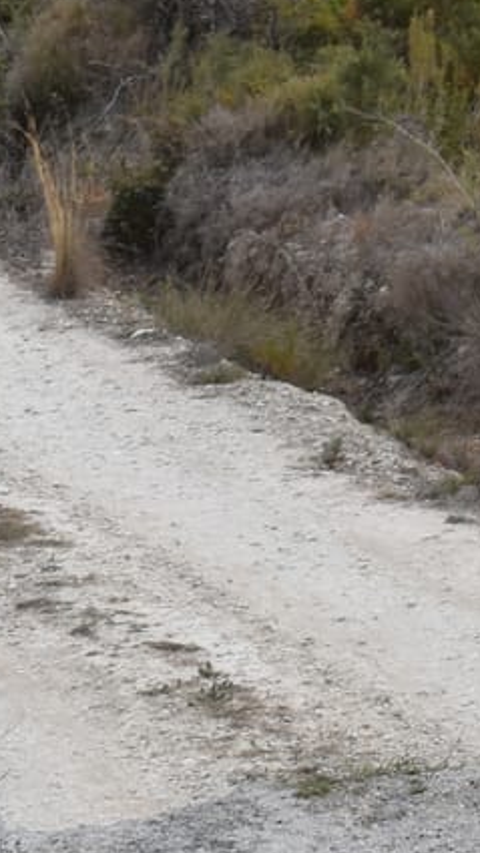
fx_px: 4968
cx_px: 1550
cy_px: -443
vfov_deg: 9.5
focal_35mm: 220
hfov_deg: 5.2
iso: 100
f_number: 9
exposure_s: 1/200
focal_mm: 29
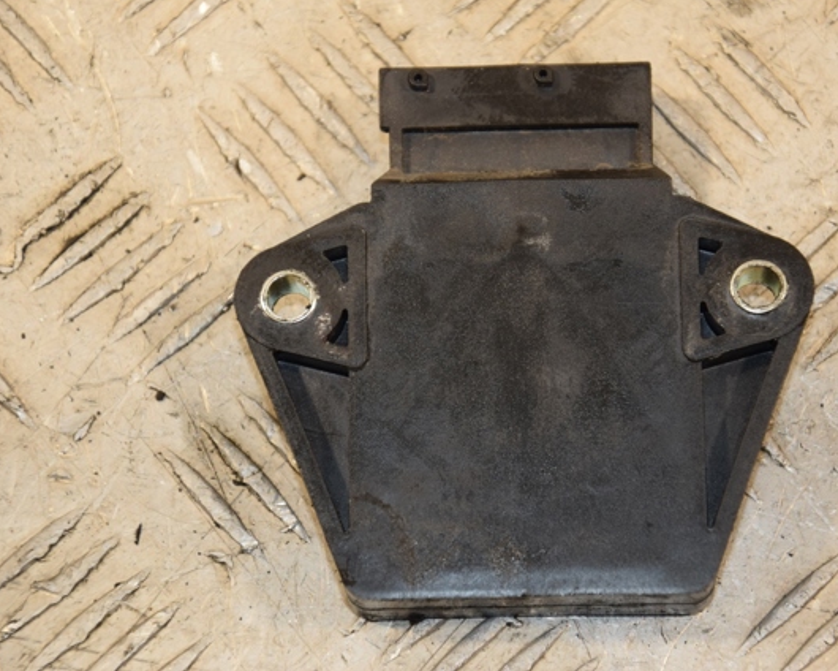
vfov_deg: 10.1
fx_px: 3795
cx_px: 490
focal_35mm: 153
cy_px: 336
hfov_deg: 12.6
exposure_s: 1/160
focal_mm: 90
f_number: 5.6
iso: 800
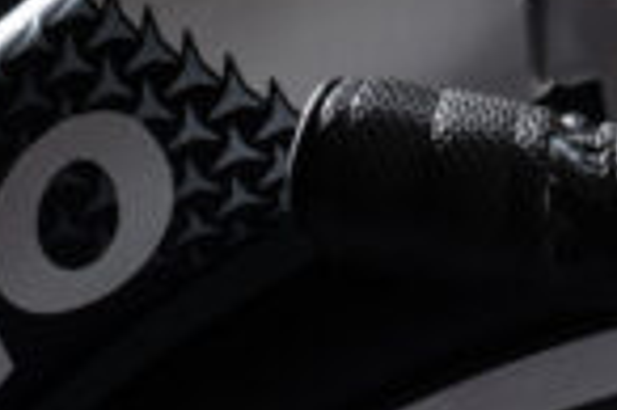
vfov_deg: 2.8
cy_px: -780
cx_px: 752
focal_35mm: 491
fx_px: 8406
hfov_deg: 4.2
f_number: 18
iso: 100
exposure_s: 1/160
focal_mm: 70
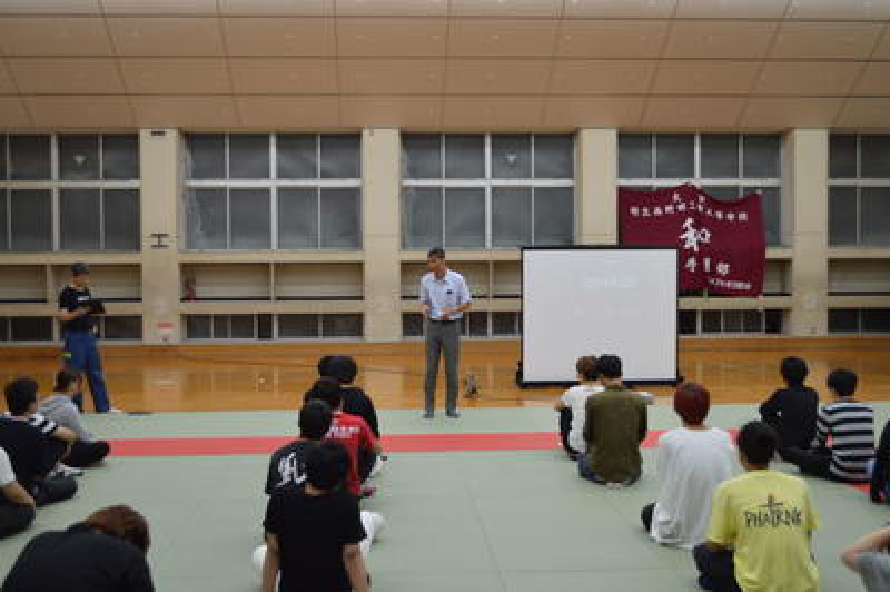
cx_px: 445
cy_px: 296
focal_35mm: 42
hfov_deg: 46.4
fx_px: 1037
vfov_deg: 31.8
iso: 400
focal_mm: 28
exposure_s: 1/60
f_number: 4.5
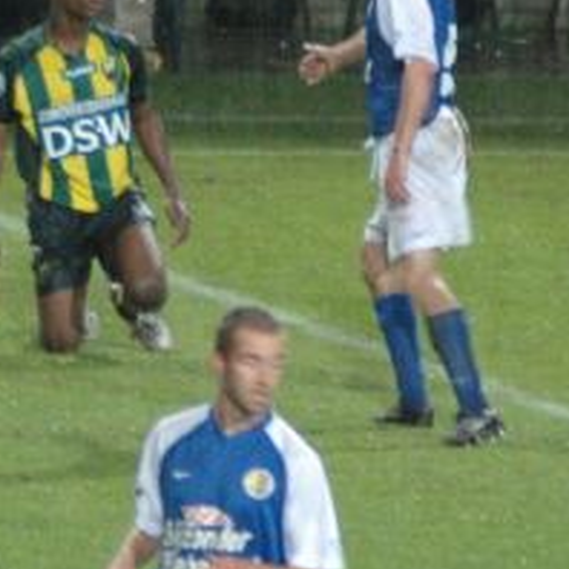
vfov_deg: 1.1
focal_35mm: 1544
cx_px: 181
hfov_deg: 1.1
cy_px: 138
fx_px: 28714
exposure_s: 1/60
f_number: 5.6
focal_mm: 300
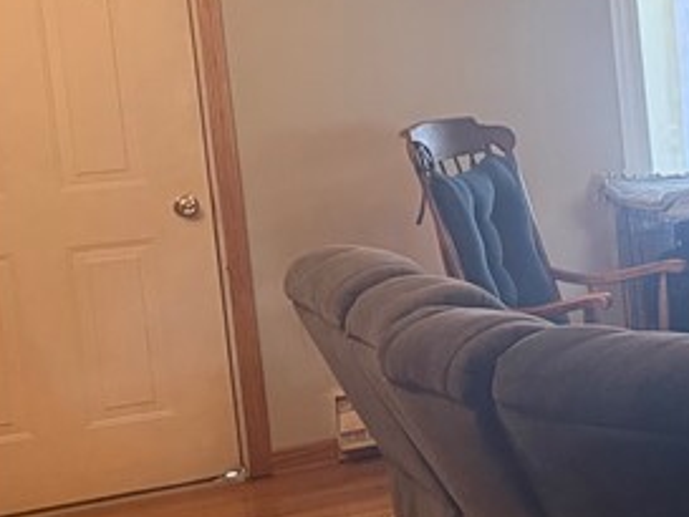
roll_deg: +4.6
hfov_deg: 17.3
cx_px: 1272
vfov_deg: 16.4
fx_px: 1792
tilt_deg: -4.8
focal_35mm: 90
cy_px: 169
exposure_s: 1/40
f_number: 1.78
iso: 800
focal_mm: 6.76
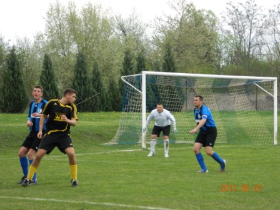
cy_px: 105
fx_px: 1213
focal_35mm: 150
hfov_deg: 13.2
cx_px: 140
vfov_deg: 9.9
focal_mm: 27
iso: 400
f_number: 4.9
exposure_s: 1/800
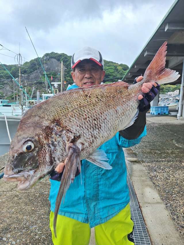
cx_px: 92
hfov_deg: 58.9
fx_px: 163
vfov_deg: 73.9
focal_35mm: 23
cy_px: 122
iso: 40
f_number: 1.8
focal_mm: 5.54
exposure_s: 1/385
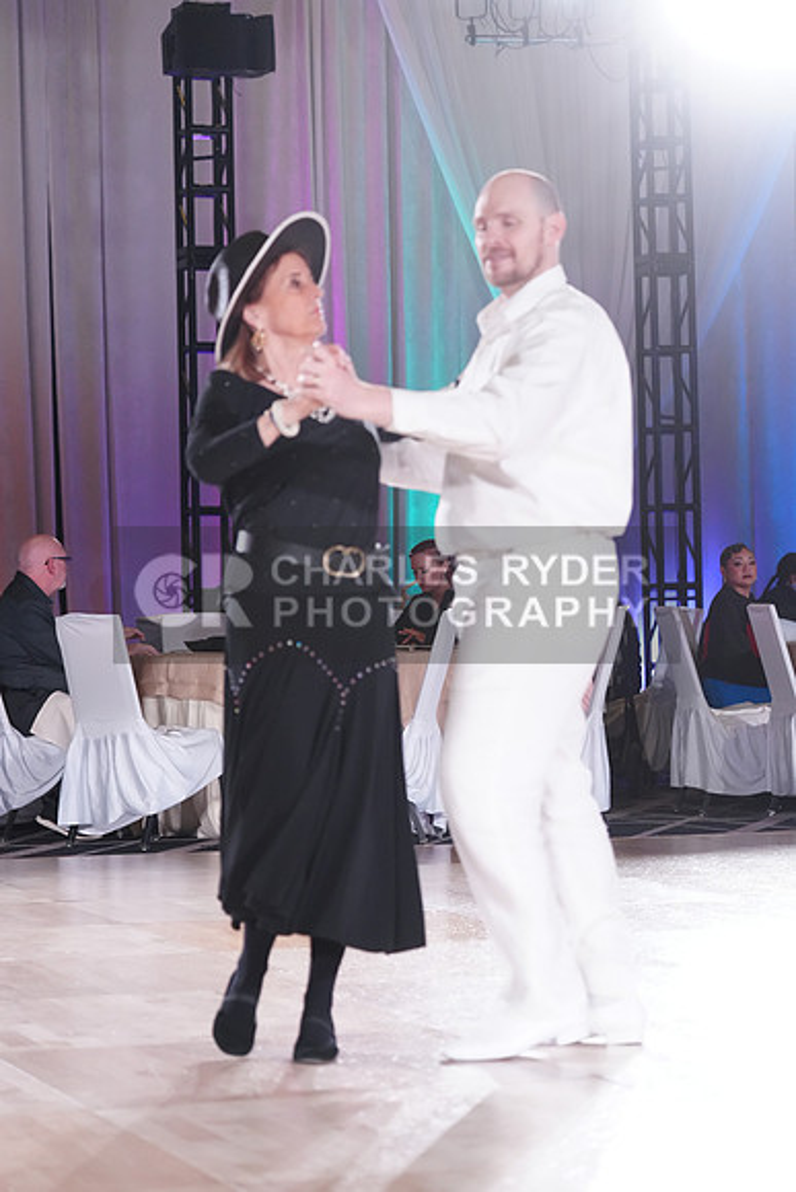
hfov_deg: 13.8
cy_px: 596
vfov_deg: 20.6
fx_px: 3281
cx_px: 398
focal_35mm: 99
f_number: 4
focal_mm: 99
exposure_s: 1/400
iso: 3200
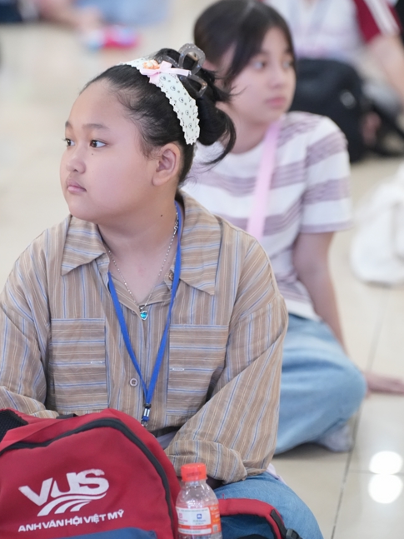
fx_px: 2615
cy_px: 270
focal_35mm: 168
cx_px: 147
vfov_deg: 11.8
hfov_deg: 8.8
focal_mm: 116
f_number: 3.2
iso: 6400
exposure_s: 1/320
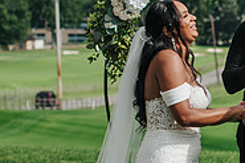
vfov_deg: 5.9
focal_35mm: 234
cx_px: 242
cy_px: 105
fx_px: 1591
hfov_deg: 8.8
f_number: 3.2
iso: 110
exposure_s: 1/1600
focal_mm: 50
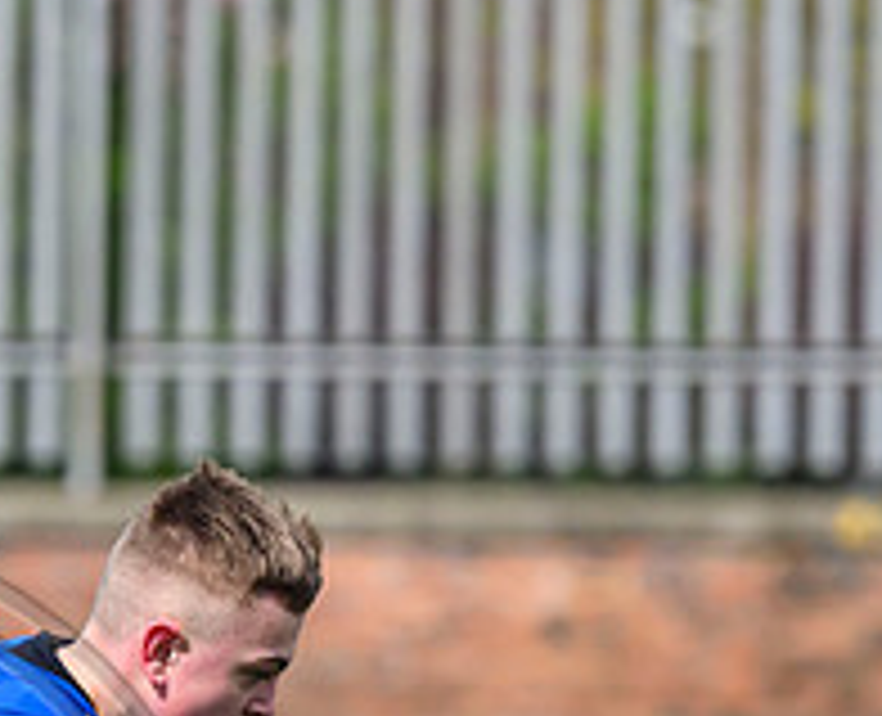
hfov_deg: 2.6
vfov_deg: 2.1
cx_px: 49
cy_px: 979
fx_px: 19581
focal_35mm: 746
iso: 1000
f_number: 4
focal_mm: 230
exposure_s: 1/5000
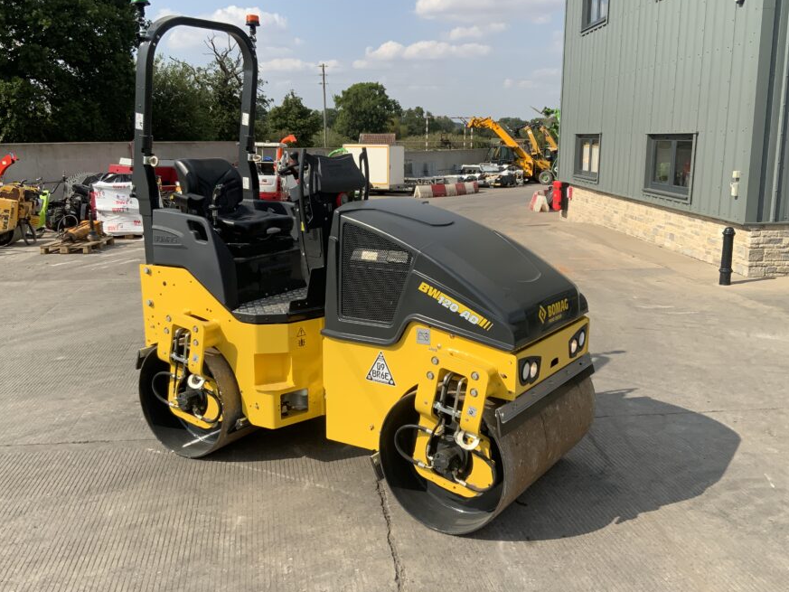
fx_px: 775
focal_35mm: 34
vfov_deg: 41.8
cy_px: 293
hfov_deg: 53.9
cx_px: 416
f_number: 1.8
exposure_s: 1/2141
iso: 16
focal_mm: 3
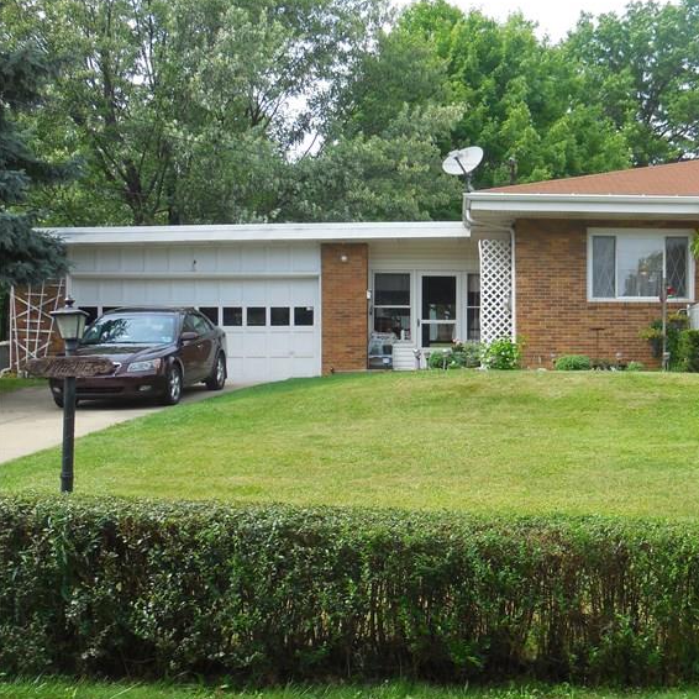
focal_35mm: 64
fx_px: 1462
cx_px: 629
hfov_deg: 26.0
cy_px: 378
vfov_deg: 26.9
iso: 125
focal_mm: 7.1
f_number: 3.6
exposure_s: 1/500
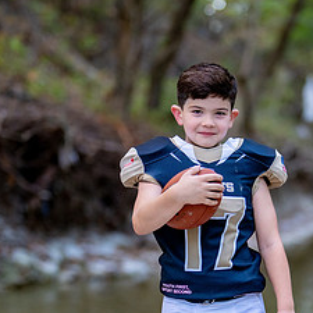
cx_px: 237
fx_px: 1391
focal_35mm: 136
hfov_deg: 12.8
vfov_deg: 12.8
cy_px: 259
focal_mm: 50
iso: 500
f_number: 1.2
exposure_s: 1/500
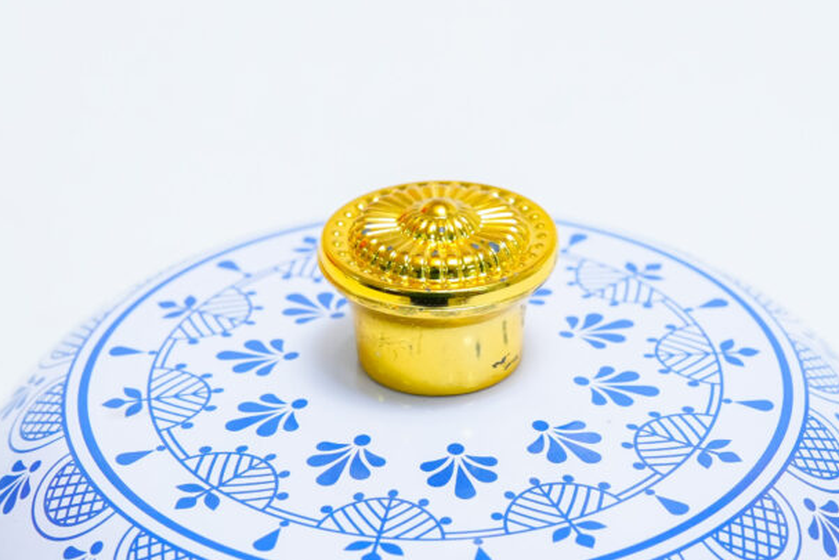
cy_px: 308
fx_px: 2820
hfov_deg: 16.9
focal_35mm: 121
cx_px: 464
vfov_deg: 11.3
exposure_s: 1/125
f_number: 10
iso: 3200
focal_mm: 70
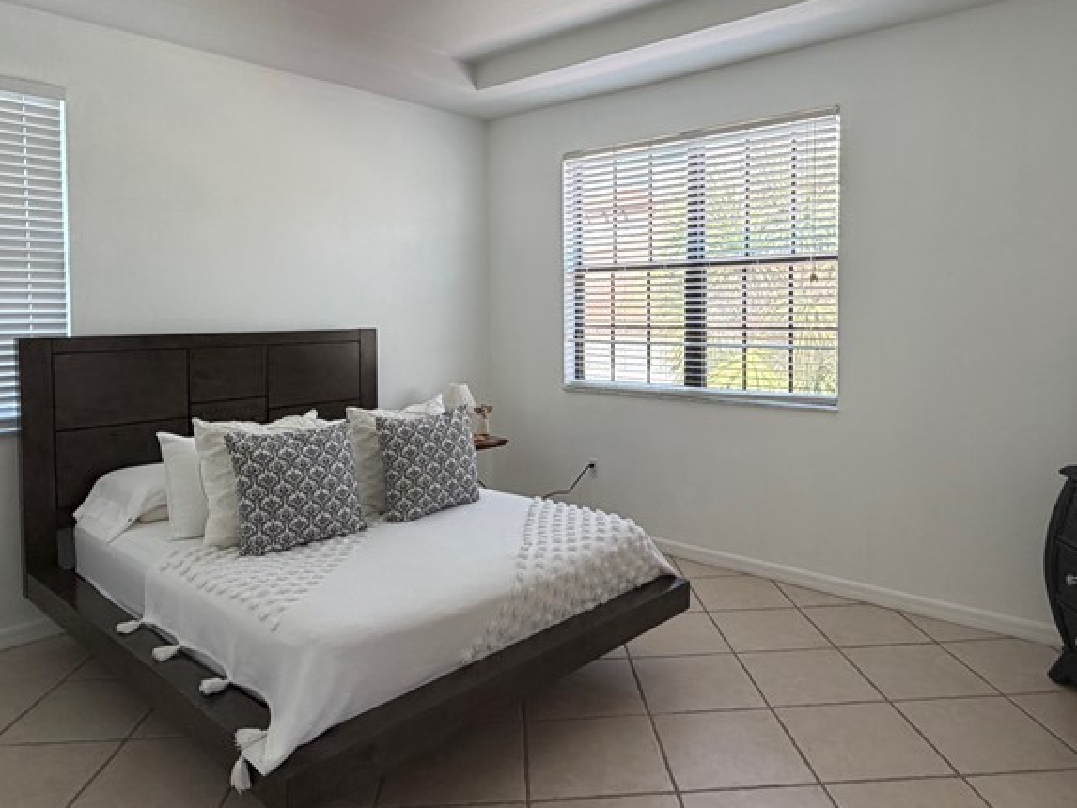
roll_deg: +0.6
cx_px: 583
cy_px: 333
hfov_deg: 69.3
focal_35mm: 25
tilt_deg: -1.1
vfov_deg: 54.6
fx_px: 778
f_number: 2.2
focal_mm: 2.22
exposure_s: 1/121
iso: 160
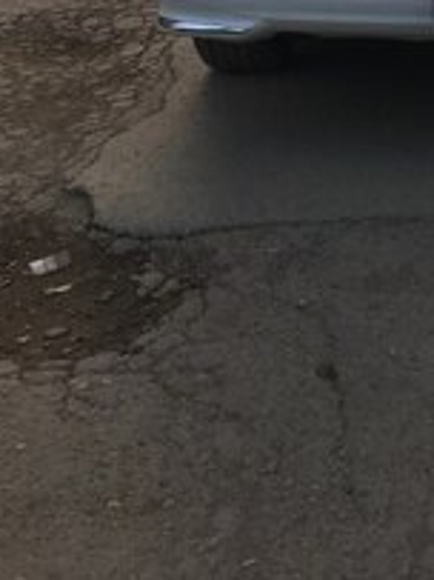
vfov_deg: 24.7
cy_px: -126
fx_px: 1188
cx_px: 465
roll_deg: +1.6
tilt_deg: -8.7
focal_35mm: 71
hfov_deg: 19.9
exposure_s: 1/100
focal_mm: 4.15
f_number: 2.2
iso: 32
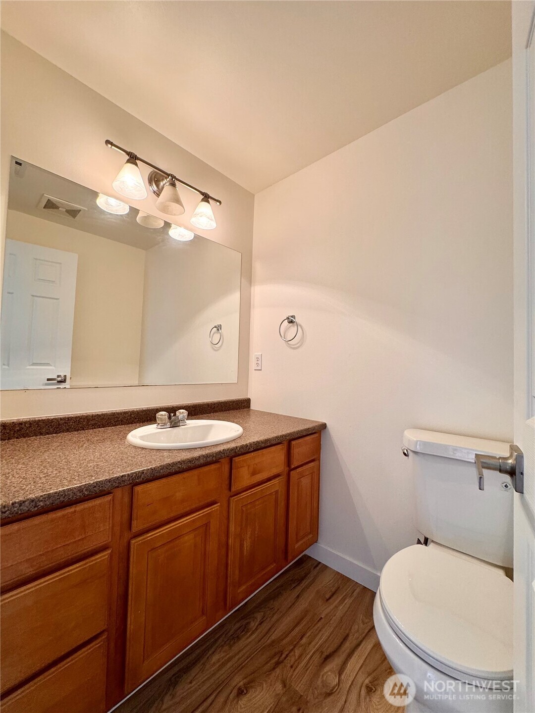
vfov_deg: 102.1
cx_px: 268
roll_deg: -1.2
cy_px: 356
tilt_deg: +1.4
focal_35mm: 14
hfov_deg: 85.7
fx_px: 288
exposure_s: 1/120
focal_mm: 2.22
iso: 200
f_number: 2.2
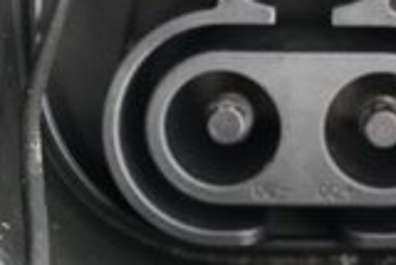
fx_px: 1101
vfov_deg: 13.1
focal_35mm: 100
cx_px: 319
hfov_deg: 20.2
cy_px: -99
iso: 12800
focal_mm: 25
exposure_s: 1/40
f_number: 2.8
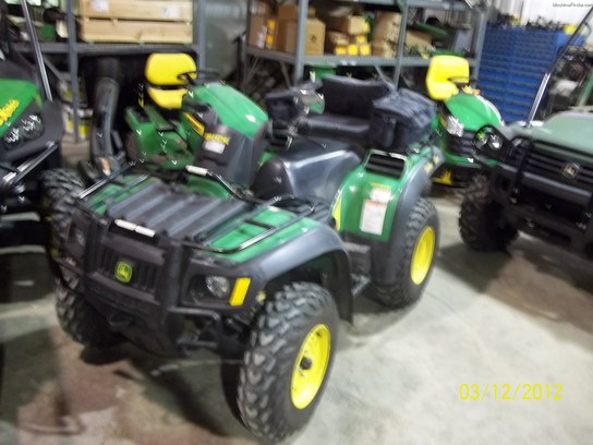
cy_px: 222
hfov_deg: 56.8
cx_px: 296
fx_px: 548
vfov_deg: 44.2
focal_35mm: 32
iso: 192
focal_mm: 5.7
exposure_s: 1/8
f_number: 2.9
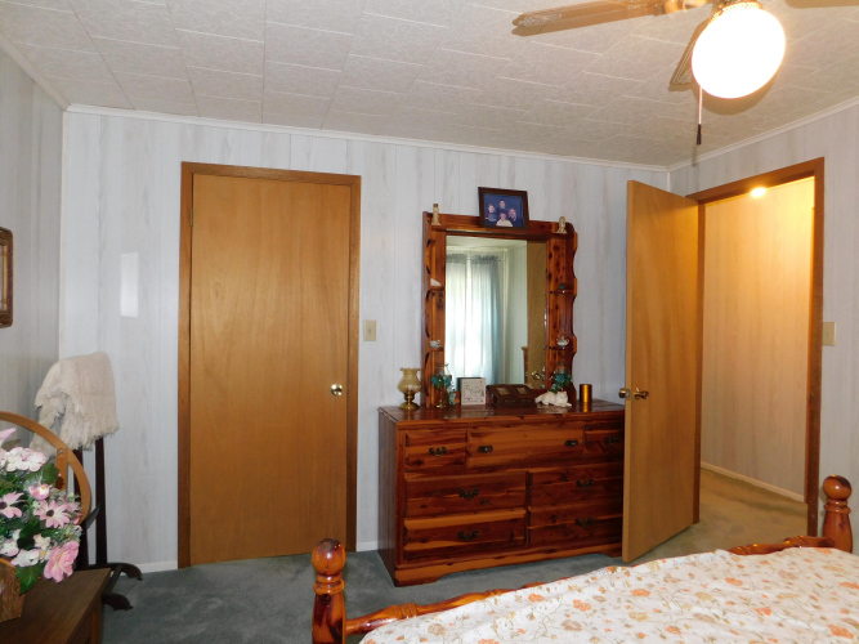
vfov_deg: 58.9
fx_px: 571
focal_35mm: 23
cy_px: 322
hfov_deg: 73.9
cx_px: 430
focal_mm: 4
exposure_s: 1/30
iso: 200
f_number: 3
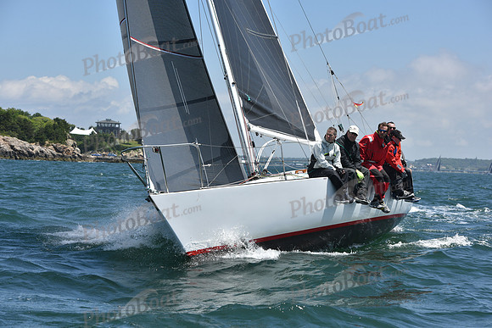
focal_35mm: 100
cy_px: 164
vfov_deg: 13.7
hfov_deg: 20.4
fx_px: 1367
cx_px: 246
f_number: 7.1
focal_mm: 100
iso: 250
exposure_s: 1/1250
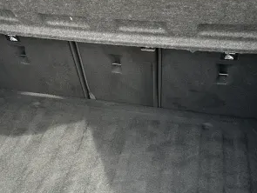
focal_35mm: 52
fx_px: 387
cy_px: 99
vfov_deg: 28.1
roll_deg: +2.4
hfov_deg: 36.6
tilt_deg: -38.5
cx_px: 98
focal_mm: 6.86
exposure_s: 1/172
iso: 80
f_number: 1.78
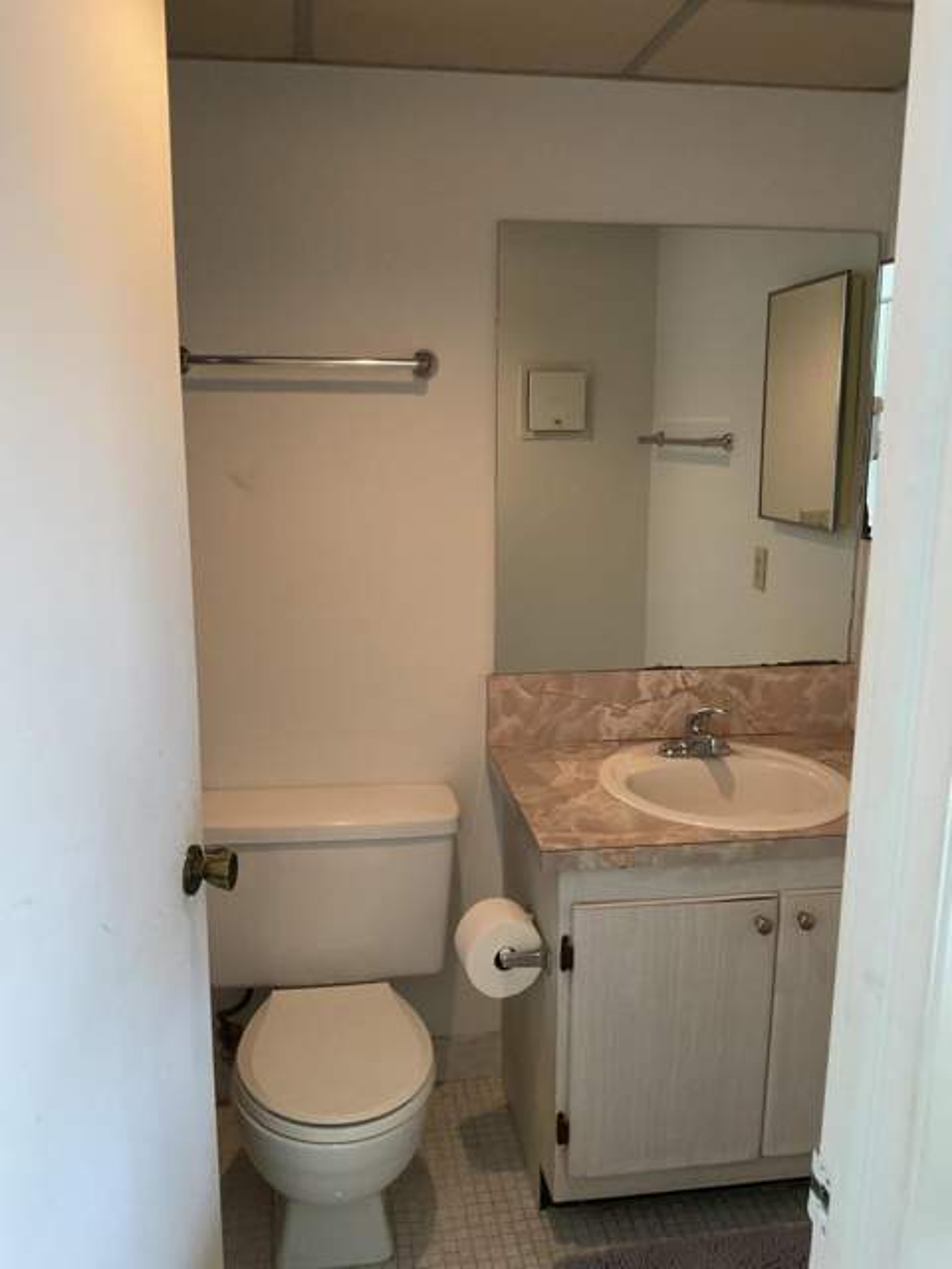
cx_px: 476
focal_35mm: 29
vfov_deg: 61.7
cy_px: 634
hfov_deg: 48.2
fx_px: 1063
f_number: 1.8
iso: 200
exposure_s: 1/60
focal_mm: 3
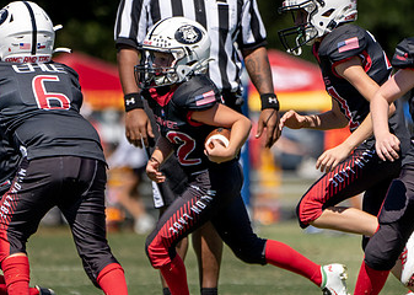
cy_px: 147
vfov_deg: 1.2
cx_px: 248
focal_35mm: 1180
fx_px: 13860
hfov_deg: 1.7
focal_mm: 400
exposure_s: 1/1250
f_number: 5.6
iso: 160
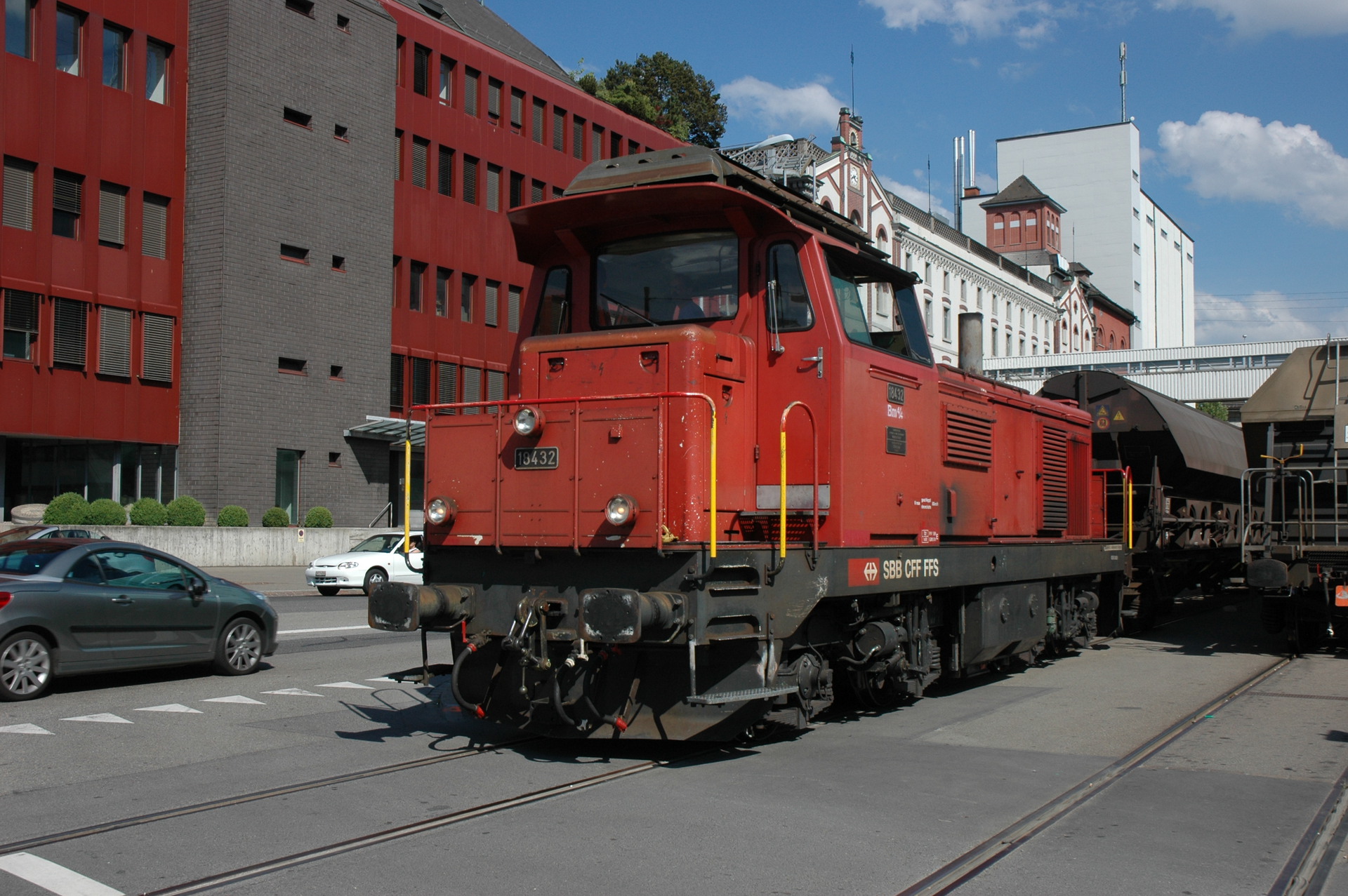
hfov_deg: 51.3
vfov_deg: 35.4
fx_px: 1403
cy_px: 448
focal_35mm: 38
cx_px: 674
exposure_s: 1/400
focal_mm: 25
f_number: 10
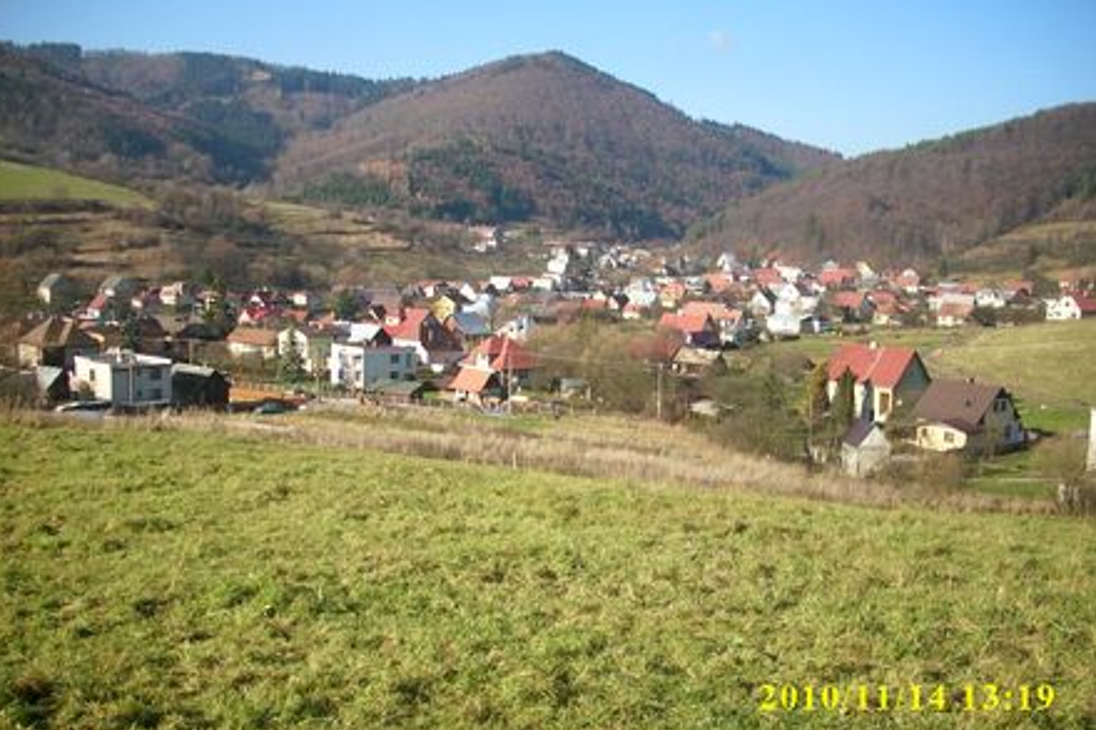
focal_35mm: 33
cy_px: 381
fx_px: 1004
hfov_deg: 57.2
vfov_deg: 39.9
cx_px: 546
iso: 200
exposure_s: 1/478
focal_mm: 6.2
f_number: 5.6
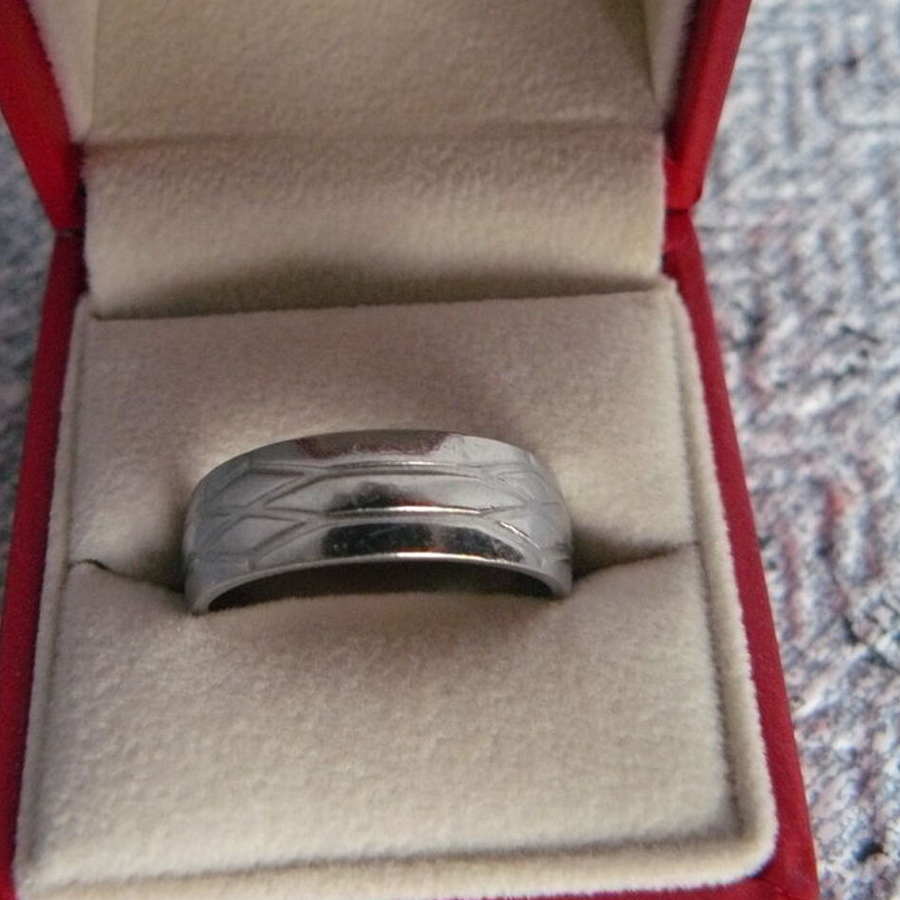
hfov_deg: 37.6
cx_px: 453
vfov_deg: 37.3
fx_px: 1324
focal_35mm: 45
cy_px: 341
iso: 400
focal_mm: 6
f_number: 2.8
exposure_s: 1/50
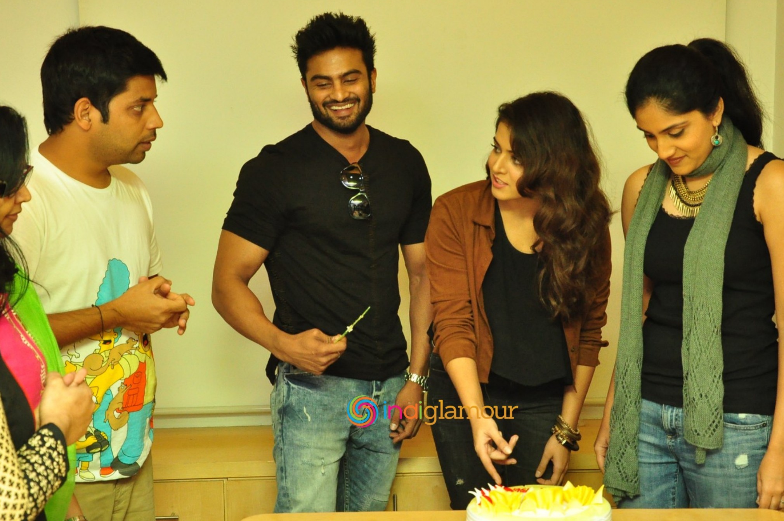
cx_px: 432
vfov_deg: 23.7
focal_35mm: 57
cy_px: 257
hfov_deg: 35.1
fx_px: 1240
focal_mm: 34
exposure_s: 1/125
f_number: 7.1
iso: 2000
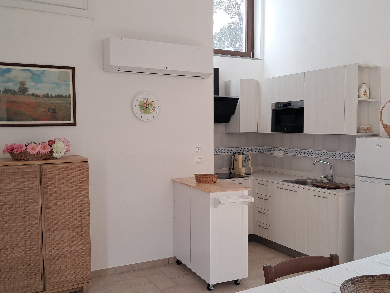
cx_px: 210
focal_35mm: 36
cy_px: 139
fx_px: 406
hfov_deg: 51.3
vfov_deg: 39.6
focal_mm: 4
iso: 50
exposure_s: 1/50
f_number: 1.8
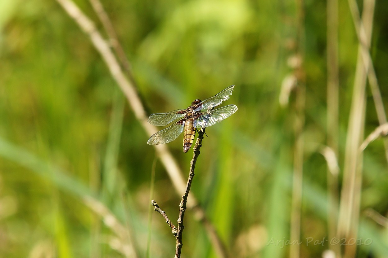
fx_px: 4849
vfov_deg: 3.1
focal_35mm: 450
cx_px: 194
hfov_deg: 4.6
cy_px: 129
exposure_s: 1/500
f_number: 6.3
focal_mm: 300
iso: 200
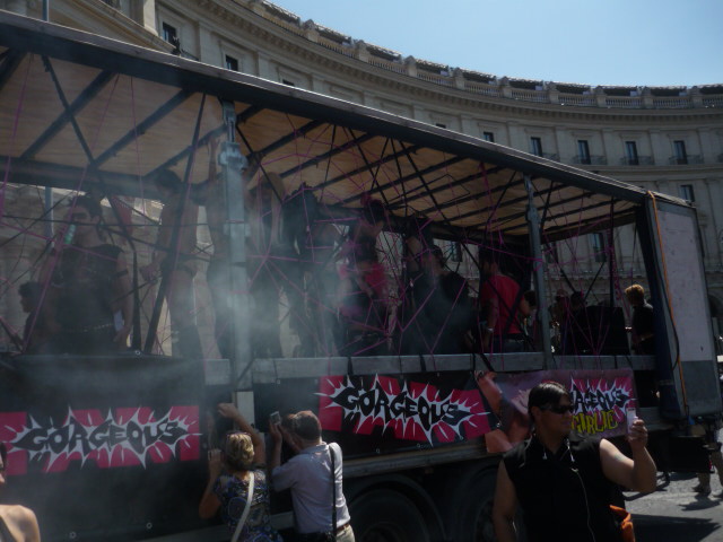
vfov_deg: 42.9
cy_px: 271
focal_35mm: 33
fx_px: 689
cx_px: 362
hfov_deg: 55.4
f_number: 8
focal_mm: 5.5
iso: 100
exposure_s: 1/250
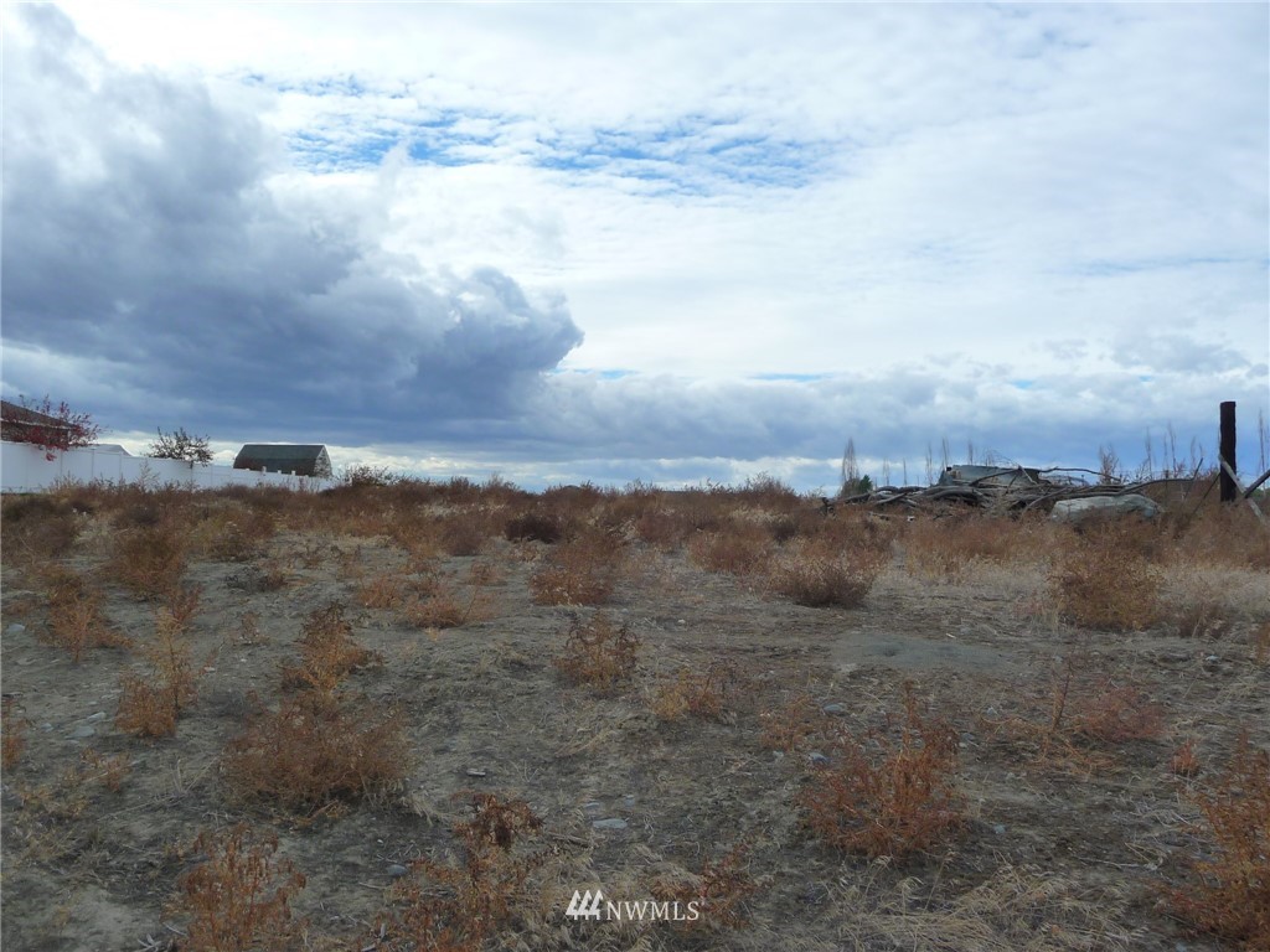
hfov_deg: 61.7
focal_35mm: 29
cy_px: 476
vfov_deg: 48.2
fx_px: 1064
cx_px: 635
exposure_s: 1/200
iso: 160
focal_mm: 4.7
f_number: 8
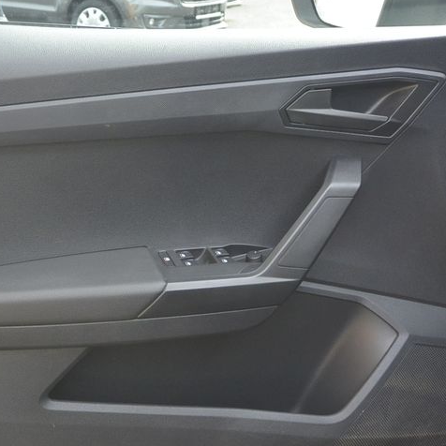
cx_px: 153
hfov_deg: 32.0
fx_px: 773
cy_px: 294
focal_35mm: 53
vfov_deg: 32.0
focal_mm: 11
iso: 160
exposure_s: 1/250
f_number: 3.5
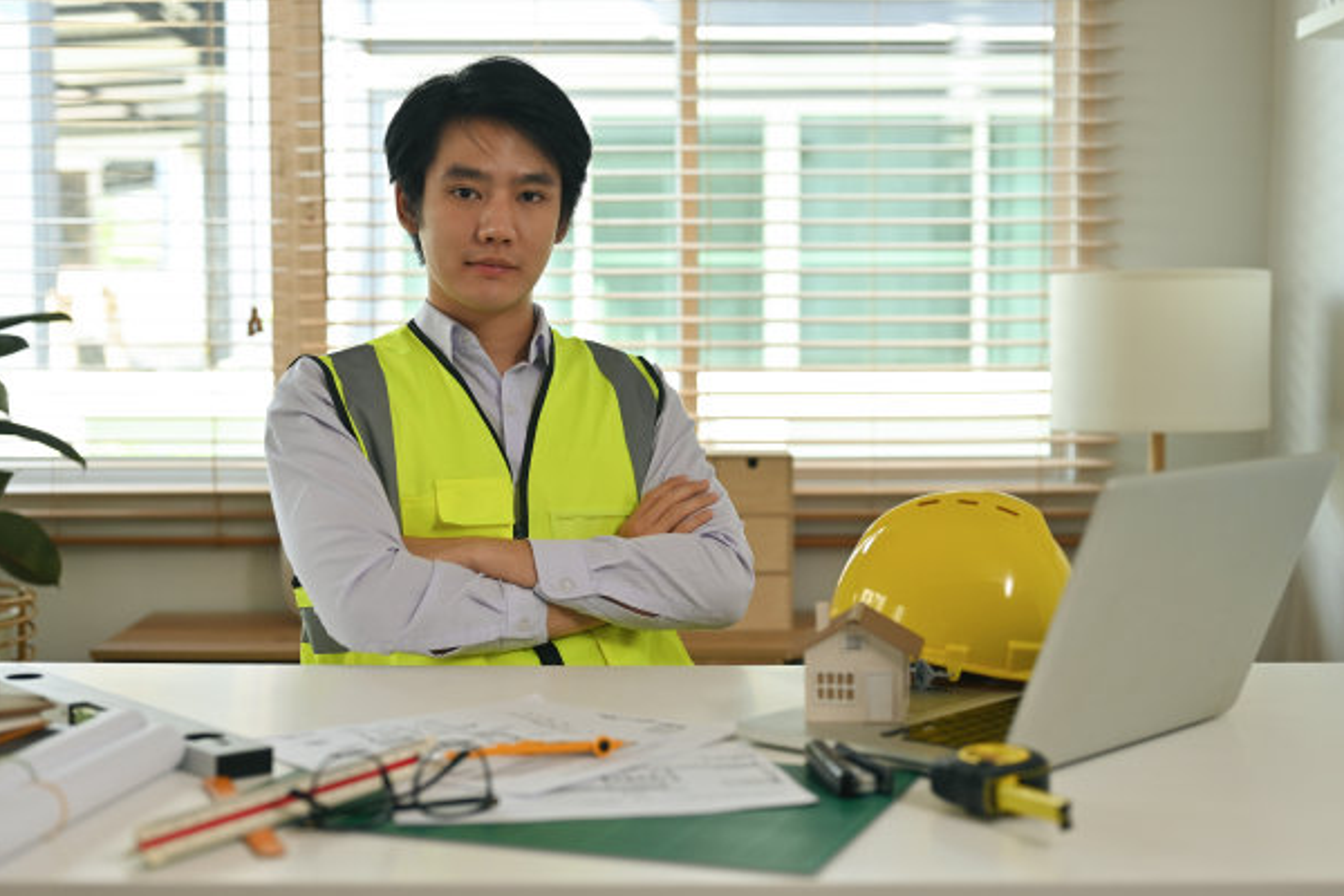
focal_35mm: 51
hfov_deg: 38.9
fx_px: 1904
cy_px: 452
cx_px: 663
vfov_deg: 26.5
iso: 320
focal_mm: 50
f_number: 2.8
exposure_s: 1/200
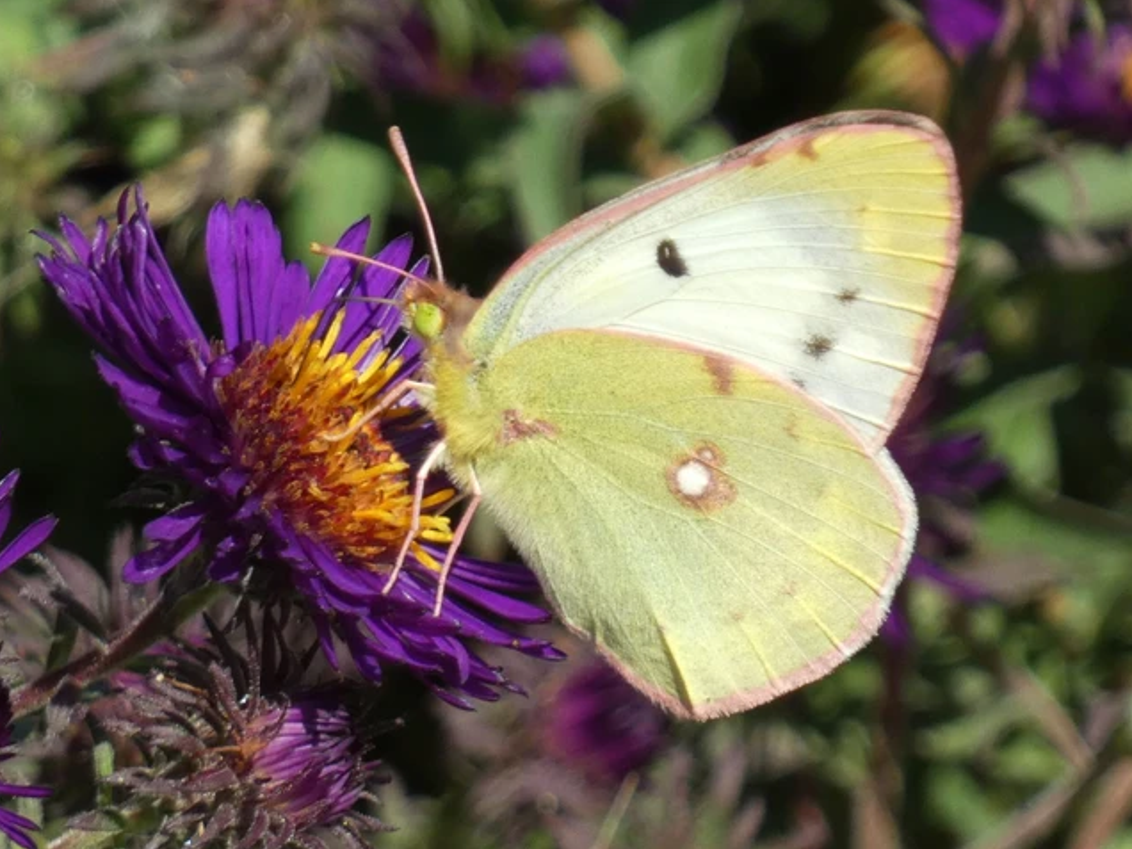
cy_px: 424
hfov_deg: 3.7
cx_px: 566
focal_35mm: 534
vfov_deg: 2.8
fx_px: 17463
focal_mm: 95.2
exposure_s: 1/320
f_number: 5.6
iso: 200
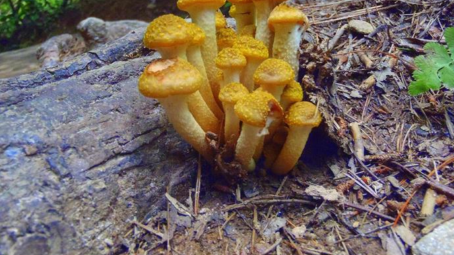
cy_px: 95
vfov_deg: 28.9
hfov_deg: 49.4
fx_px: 494
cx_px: 230
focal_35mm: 41
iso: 400
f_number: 4.7
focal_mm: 6.64
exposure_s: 1/50
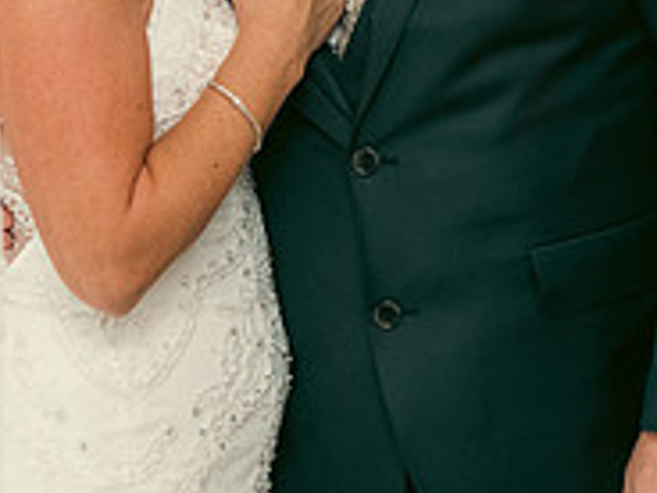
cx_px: 68
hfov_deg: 11.2
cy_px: -9
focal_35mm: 175
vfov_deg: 8.4
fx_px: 3321
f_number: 3.5
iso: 800
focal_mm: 55
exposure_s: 1/160
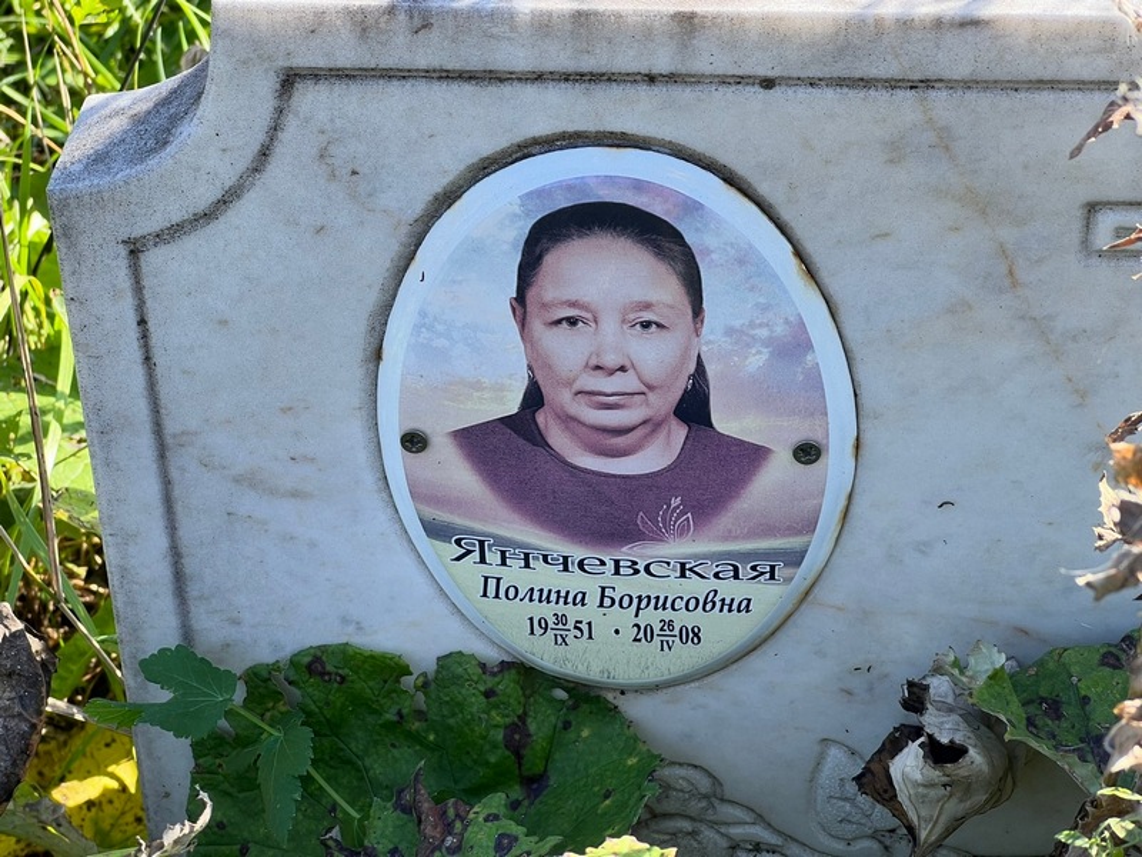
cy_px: 428
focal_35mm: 77
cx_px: 571
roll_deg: +2.3
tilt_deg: -35.4
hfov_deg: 25.3
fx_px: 2540
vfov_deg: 19.1
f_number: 2.8
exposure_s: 1/129
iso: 32
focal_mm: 9
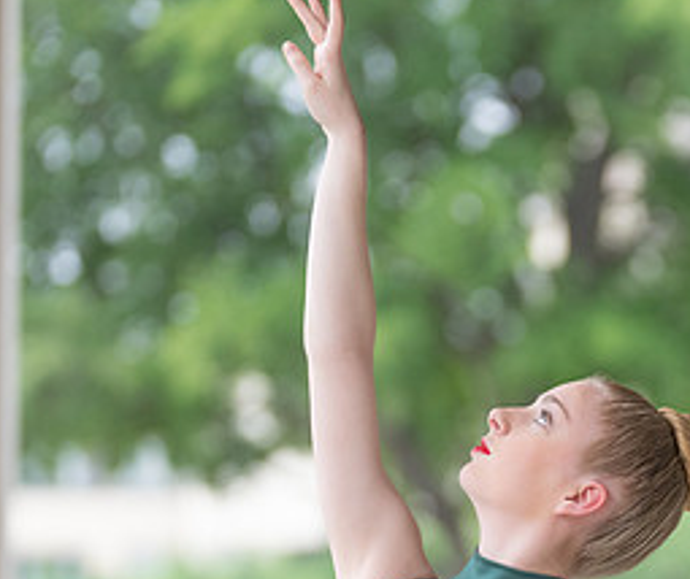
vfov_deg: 4.9
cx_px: 523
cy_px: 509
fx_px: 6745
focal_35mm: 324
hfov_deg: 5.9
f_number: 2.8
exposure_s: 1/320
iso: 400
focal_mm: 131
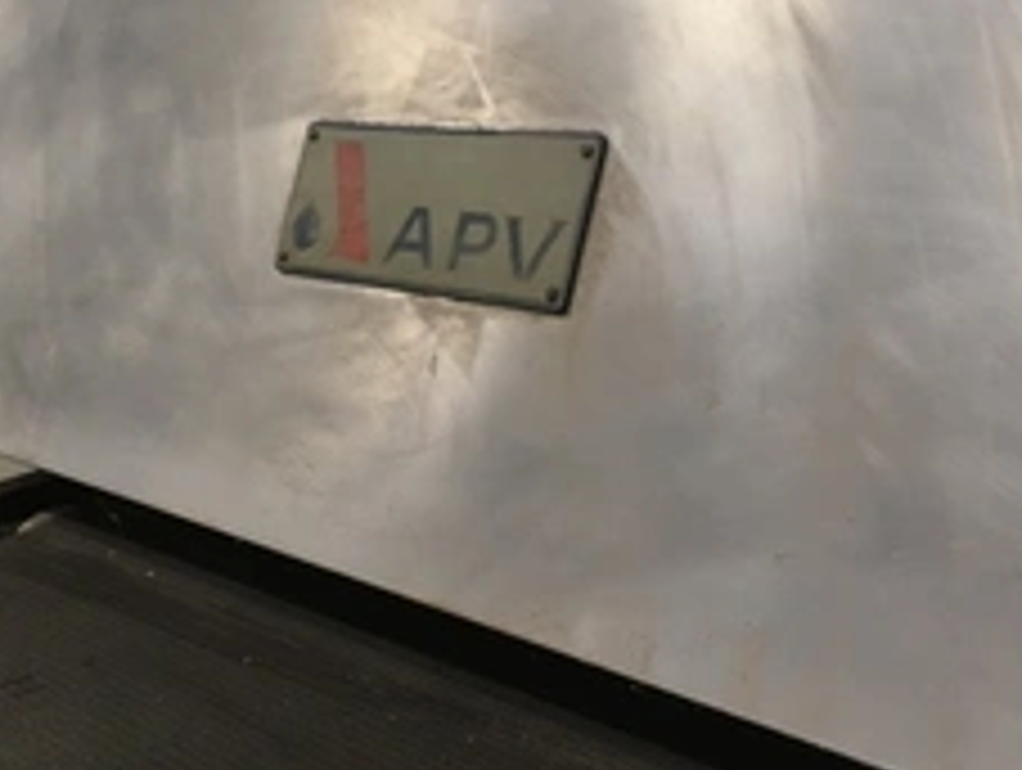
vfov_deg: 28.6
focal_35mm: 51
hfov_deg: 37.4
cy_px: 423
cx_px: 567
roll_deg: +3.6
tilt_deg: -18.7
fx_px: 1508
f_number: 2.2
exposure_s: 1/30
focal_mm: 4.15
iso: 64
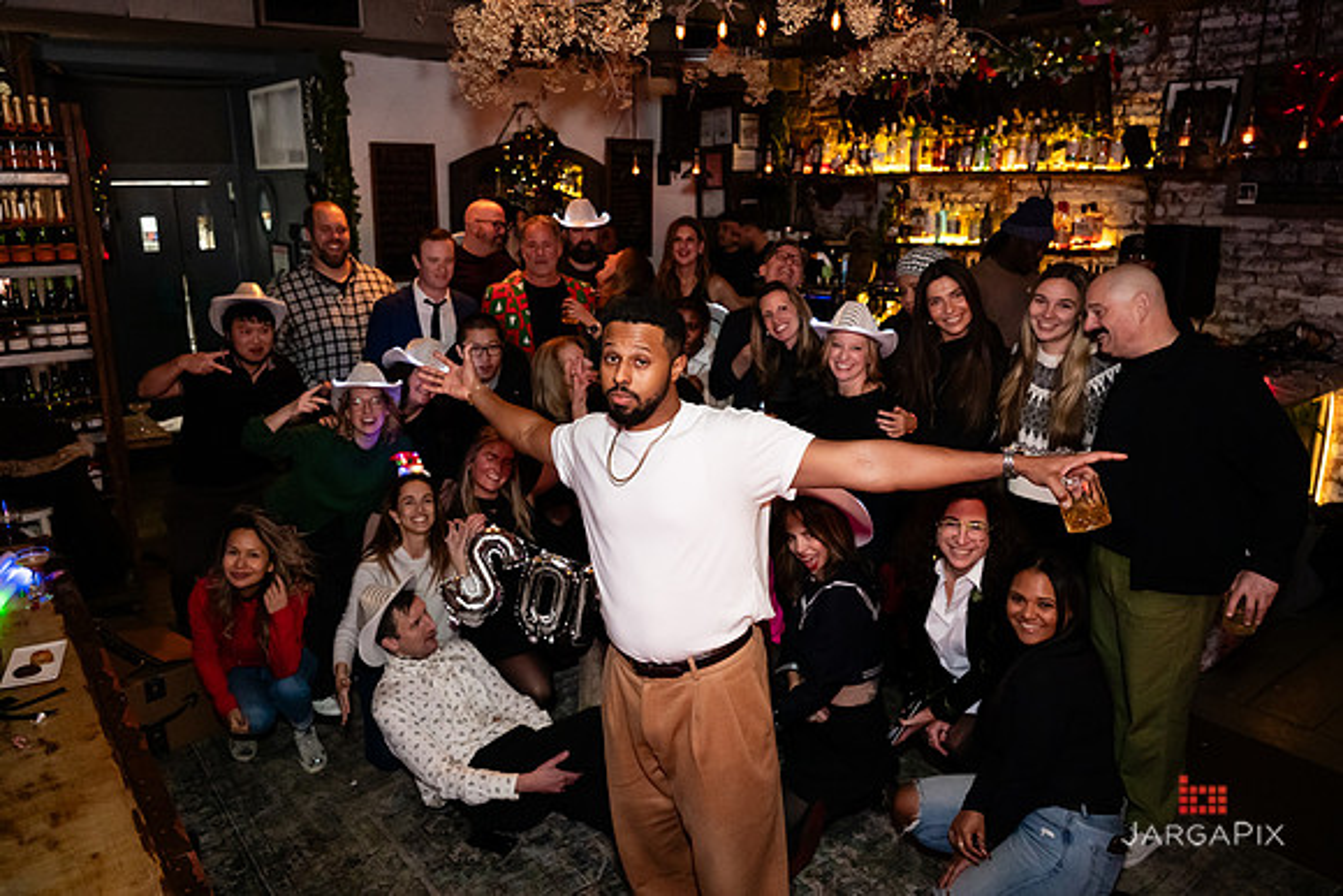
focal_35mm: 26
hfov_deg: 68.9
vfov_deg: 49.2
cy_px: 433
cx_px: 650
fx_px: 978
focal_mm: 24
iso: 3200
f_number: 3.5
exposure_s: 1/125
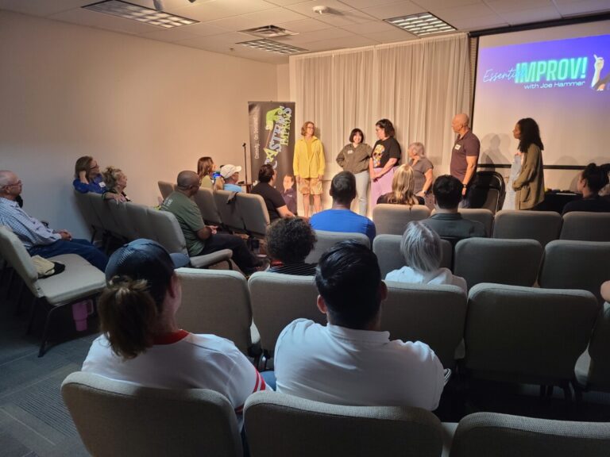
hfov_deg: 67.3
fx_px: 458
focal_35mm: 26
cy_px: 228
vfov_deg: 53.1
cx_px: 305
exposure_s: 1/40
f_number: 1.8
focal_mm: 5.4
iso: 400
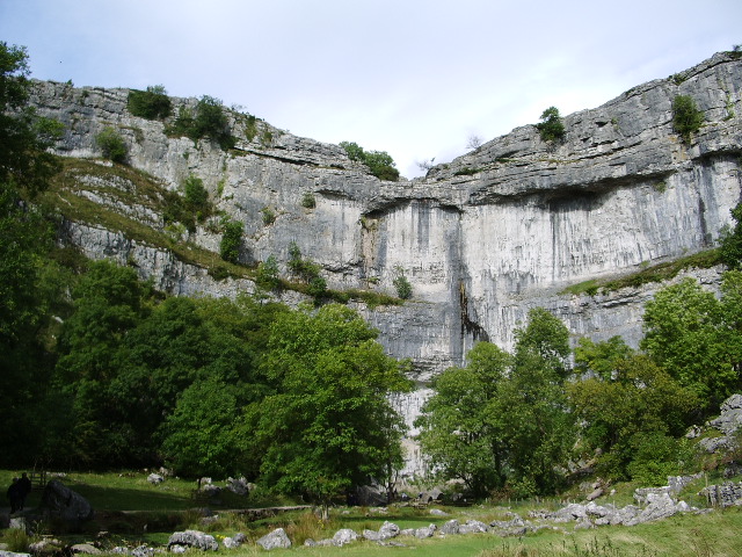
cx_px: 371
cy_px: 278
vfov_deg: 40.7
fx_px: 750
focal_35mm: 35
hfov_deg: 52.6
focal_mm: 5.8
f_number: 4.3
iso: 50
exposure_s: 1/320
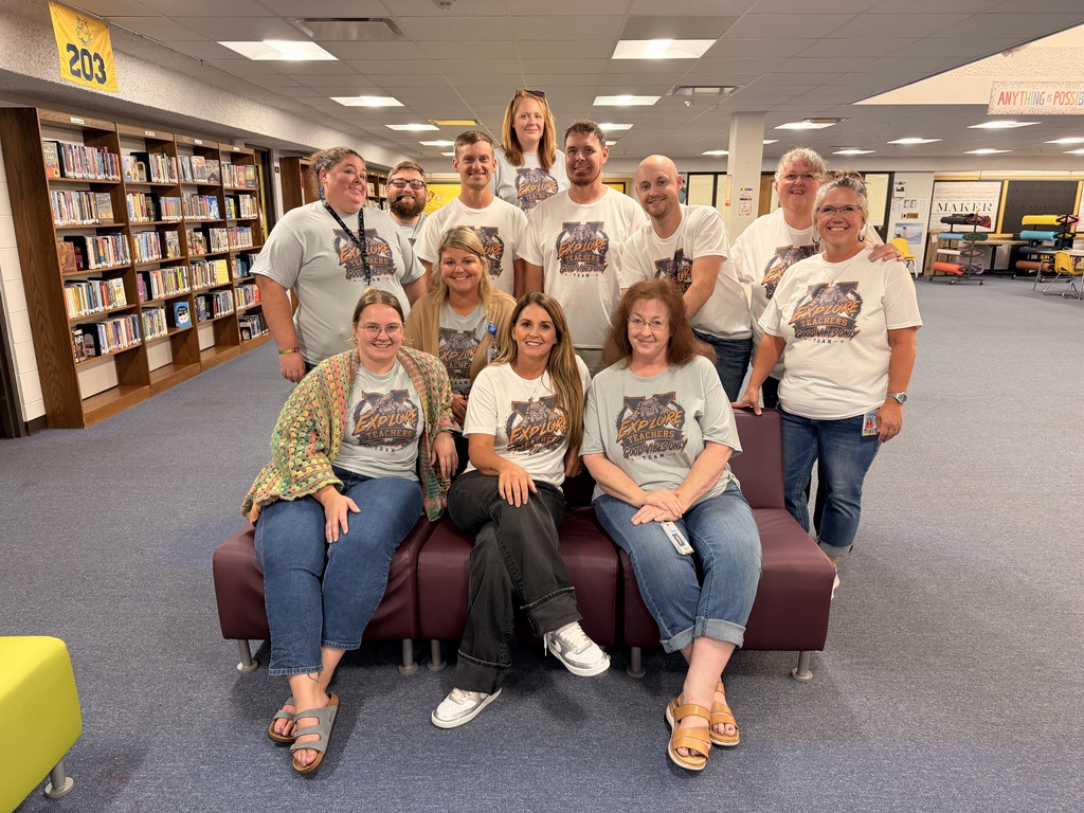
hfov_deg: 71.6
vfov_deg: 56.8
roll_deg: +0.1
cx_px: 542
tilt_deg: -14.4
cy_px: 406
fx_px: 752
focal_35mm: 24
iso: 200
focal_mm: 6.76
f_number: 1.78
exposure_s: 1/101
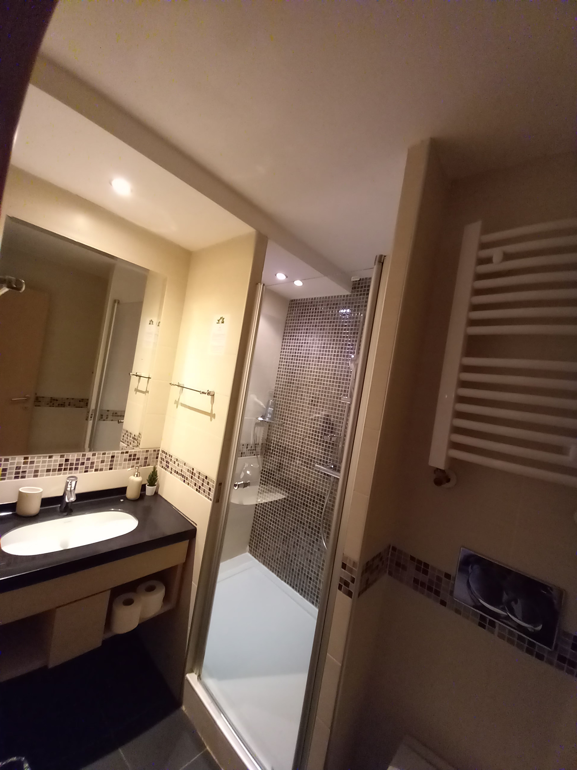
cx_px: 288
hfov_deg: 89.9
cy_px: 385
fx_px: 289
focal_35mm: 13
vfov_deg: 106.2
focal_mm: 1.13
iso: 400
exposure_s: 1/20
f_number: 2.2
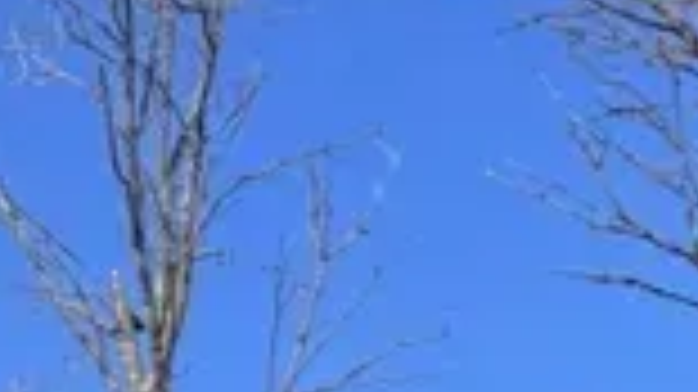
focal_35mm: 169
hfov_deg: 12.5
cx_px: -99
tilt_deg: +5.6
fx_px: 3126
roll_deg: +1.5
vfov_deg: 6.4
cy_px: 1275
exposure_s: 1/3559
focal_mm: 5.1
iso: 32
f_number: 1.6
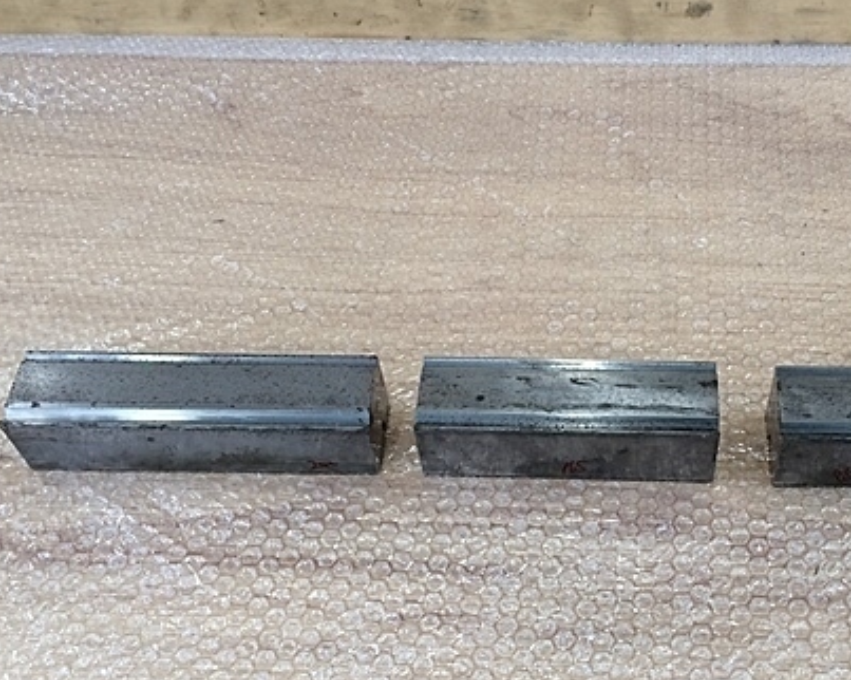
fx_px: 1133
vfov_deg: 33.3
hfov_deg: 40.6
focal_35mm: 45
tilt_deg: -54.6
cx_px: 576
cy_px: 418
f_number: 2.2
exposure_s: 1/30
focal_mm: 4.15
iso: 40
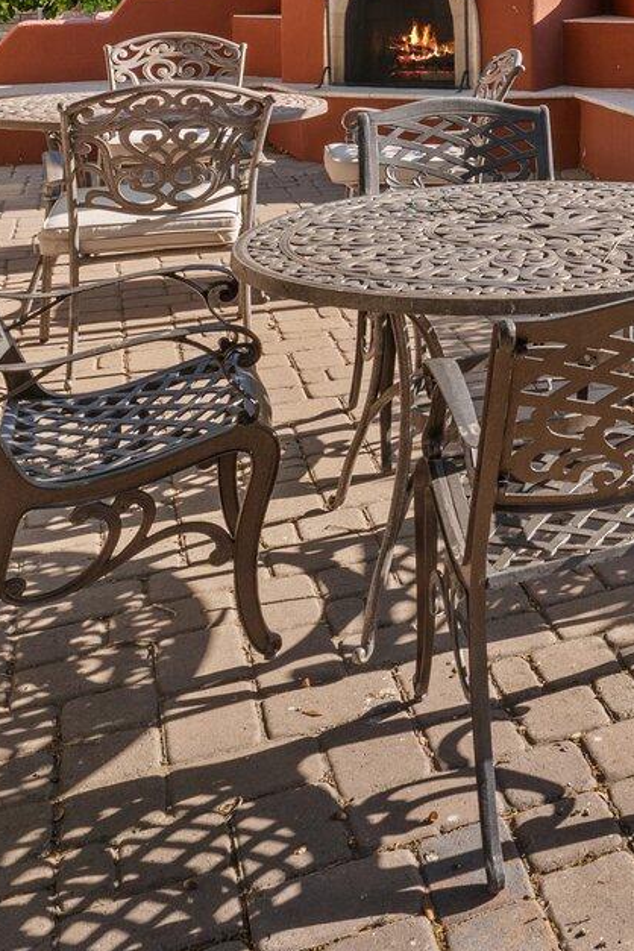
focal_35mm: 50
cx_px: 915
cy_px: -52
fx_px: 1320
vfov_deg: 35.0
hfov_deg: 22.7
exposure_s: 1/80
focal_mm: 15.3
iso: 160
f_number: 8
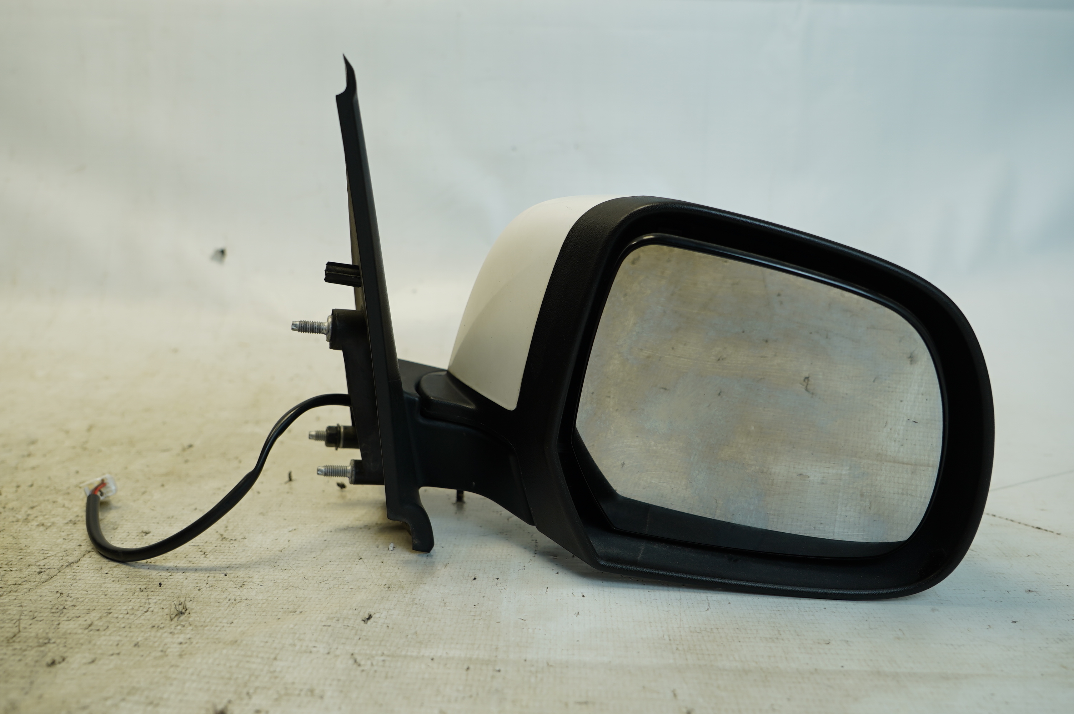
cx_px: 537
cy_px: 357
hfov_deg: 62.0
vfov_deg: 43.5
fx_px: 894
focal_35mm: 30
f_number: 4
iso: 160
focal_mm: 20
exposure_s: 1/60
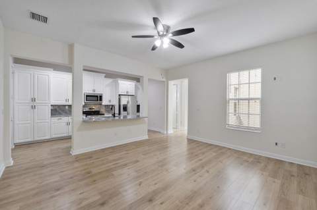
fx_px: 132
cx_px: 158
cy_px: 105
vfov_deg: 77.2
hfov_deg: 100.4
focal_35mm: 15
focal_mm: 10
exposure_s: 1/4
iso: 160
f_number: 11
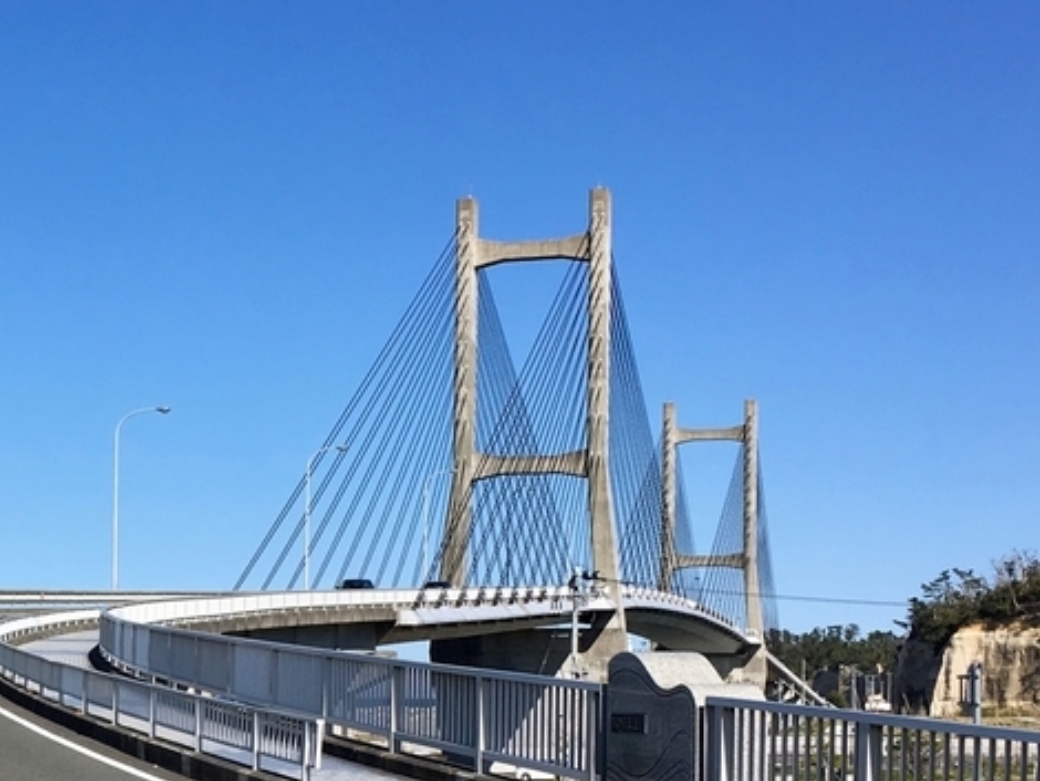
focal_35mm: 74
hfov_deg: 25.5
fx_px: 2224
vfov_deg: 19.7
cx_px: 100
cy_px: 639
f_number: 2.2
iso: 25
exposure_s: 1/2262
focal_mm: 4.15
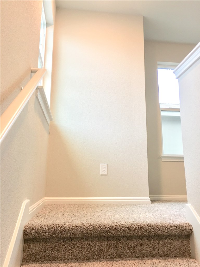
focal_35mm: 29
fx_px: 223
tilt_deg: +13.2
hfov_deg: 48.2
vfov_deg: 61.7
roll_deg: +0.0
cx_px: 100
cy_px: 134
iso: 32
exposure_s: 1/15
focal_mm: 4.15
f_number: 2.2
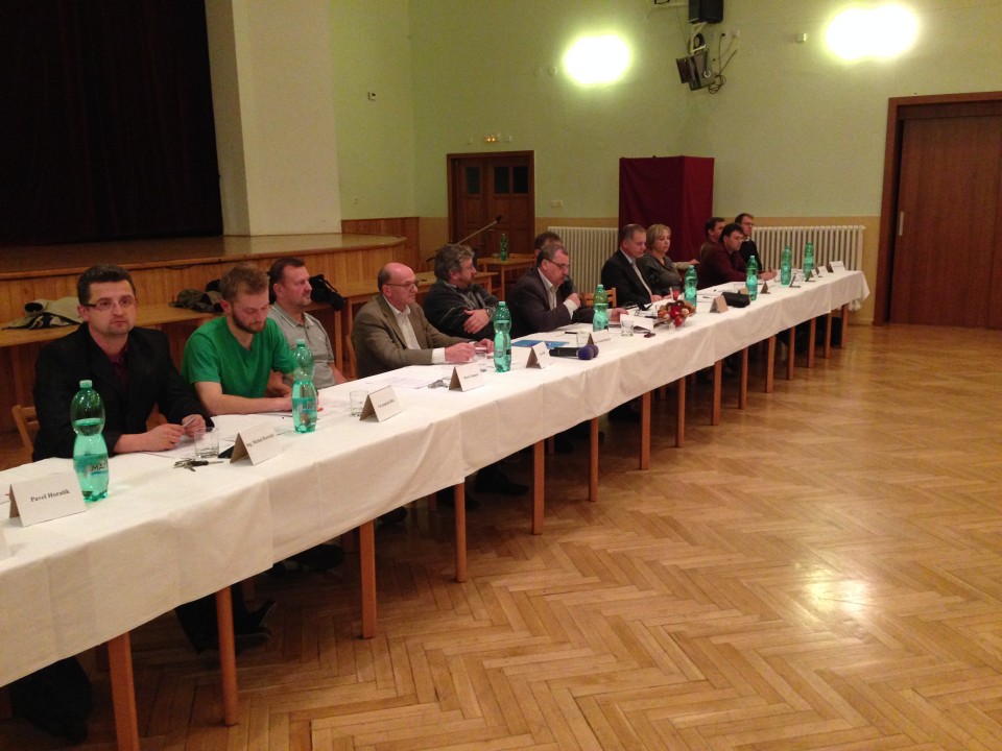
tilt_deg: -11.4
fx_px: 955
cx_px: 501
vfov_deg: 42.9
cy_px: 376
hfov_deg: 55.4
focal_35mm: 33
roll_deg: +0.9
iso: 320
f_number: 2.4
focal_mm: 4.12
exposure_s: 1/20
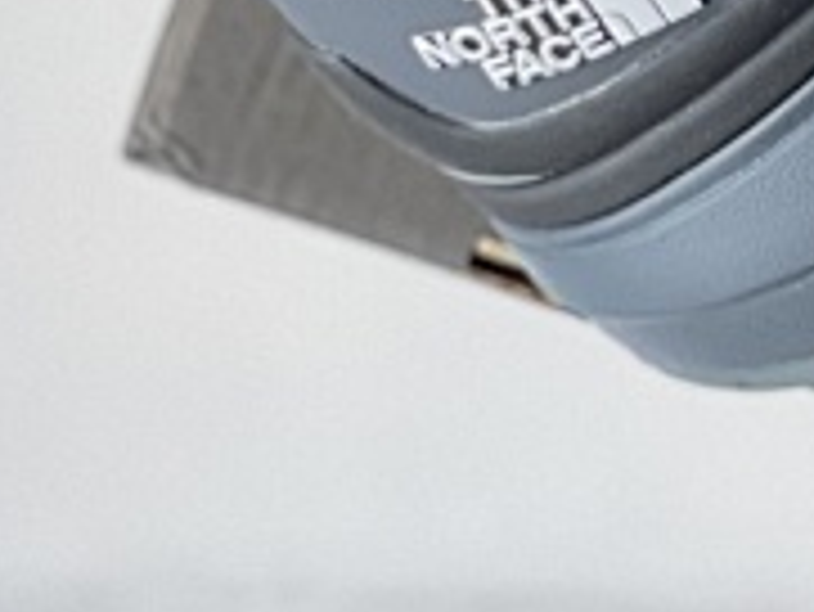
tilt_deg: -79.3
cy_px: -410
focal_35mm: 283
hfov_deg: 6.7
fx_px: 6659
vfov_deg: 5.2
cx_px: 1745
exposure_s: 1/86
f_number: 2.2
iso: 250
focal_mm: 7.5
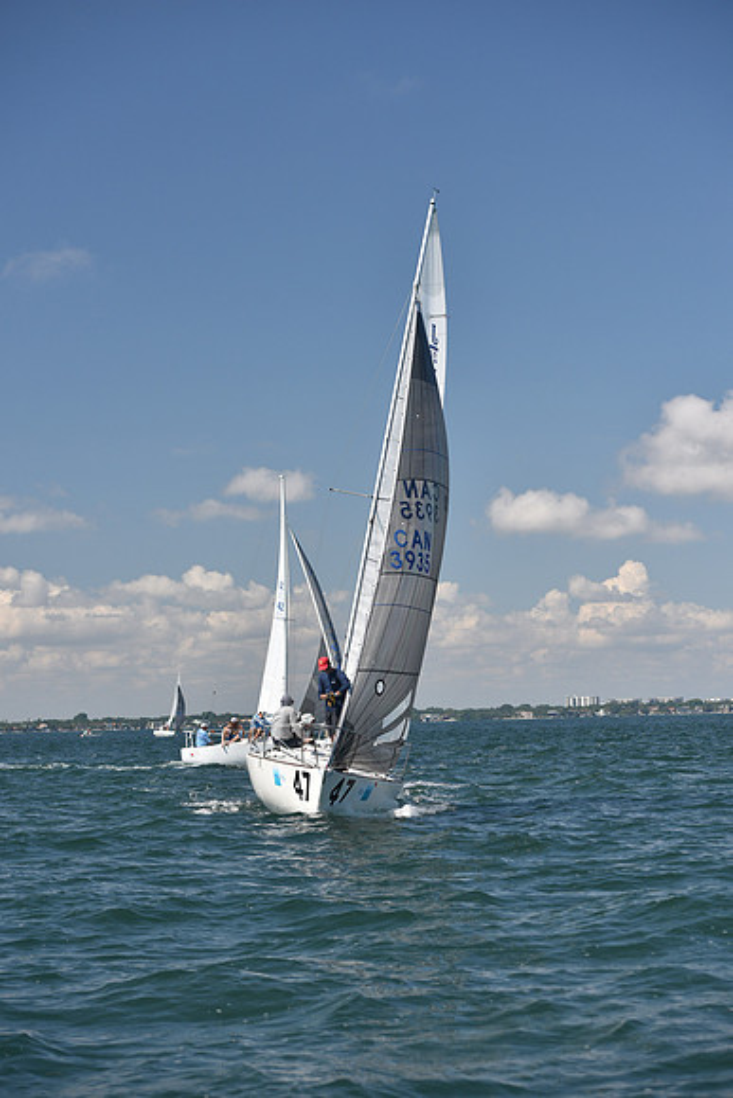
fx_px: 2136
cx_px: 366
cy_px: 549
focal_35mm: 70
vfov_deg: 28.8
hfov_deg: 19.5
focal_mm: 70
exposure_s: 1/1000
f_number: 5
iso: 250
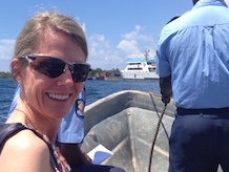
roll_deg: -0.4
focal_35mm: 53
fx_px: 351
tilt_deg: -5.5
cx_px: 75
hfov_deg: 35.7
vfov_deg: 27.5
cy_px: 108
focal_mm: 4.12
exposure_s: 1/1466
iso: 50
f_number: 2.4
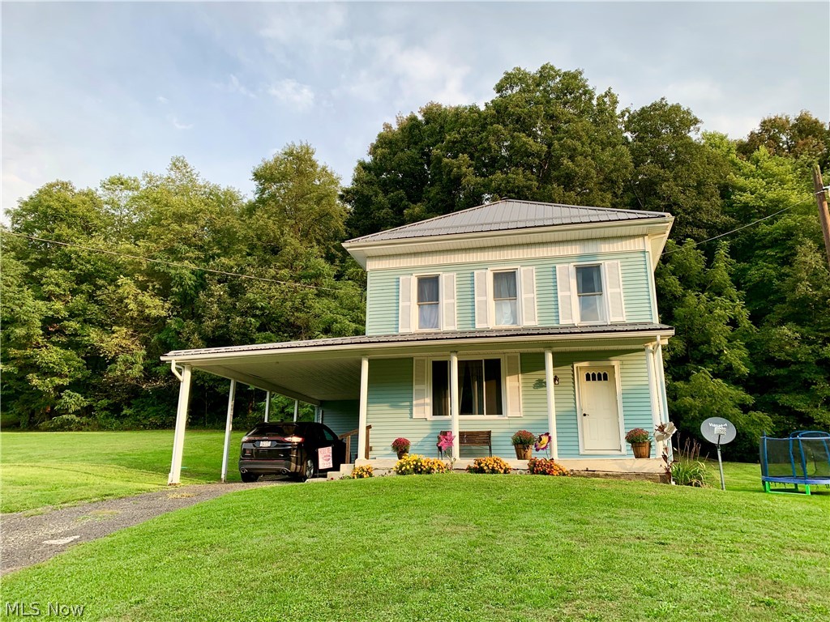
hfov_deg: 67.3
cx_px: 415
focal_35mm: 26
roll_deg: -0.3
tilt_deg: +16.6
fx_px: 623
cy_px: 311
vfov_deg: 53.1
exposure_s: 1/385
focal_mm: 4.25
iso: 25
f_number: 1.8
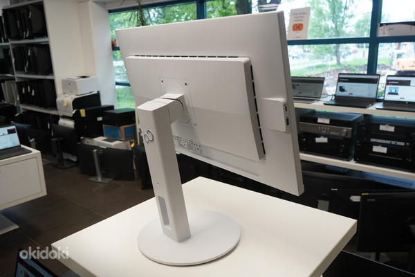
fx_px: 334
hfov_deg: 63.7
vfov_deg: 45.0
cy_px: 138
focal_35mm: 29
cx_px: 208
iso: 2000
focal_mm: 29
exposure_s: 1/125
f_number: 7.1
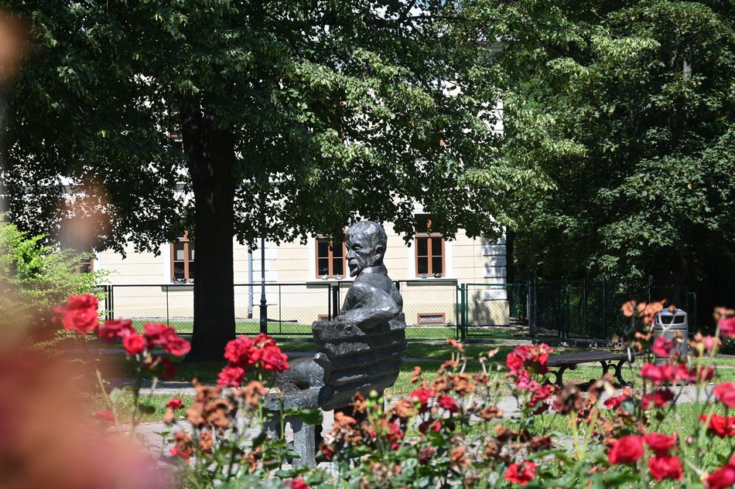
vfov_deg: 18.2
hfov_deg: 27.0
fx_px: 1531
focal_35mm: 75
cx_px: 368
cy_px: 244
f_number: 6.3
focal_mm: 50
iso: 100
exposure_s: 1/250
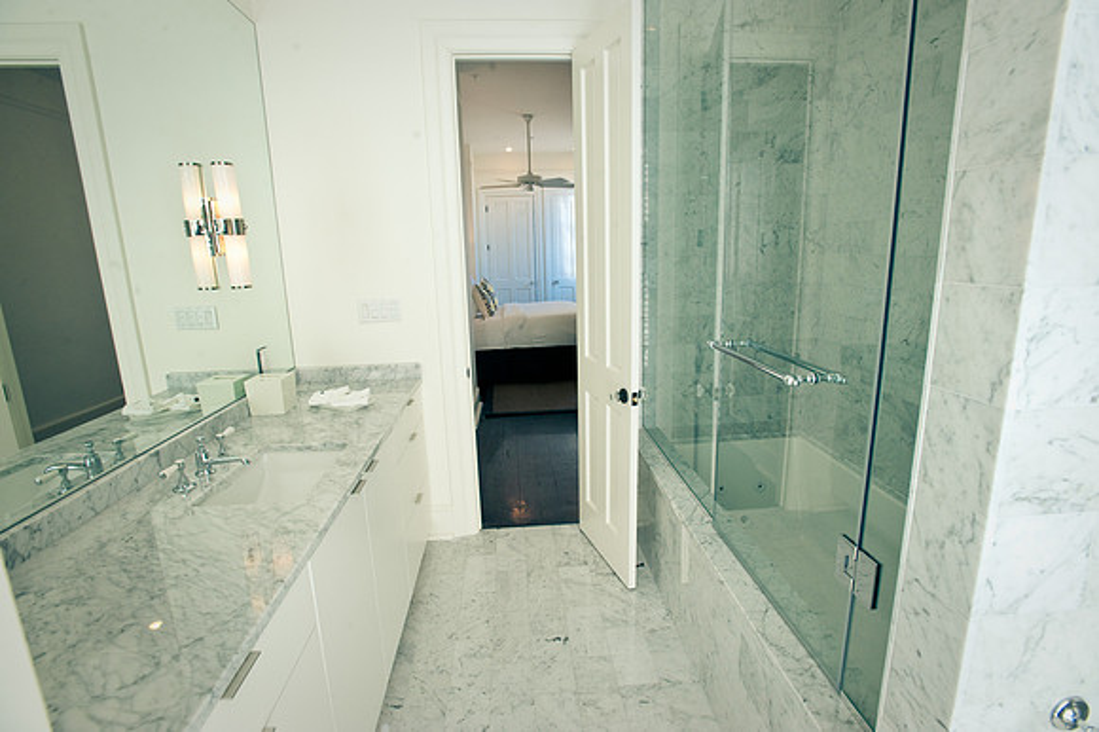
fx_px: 519
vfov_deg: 70.4
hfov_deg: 93.3
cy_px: 366
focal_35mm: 17
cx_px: 550
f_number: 8
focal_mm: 17
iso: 1000
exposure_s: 1/125
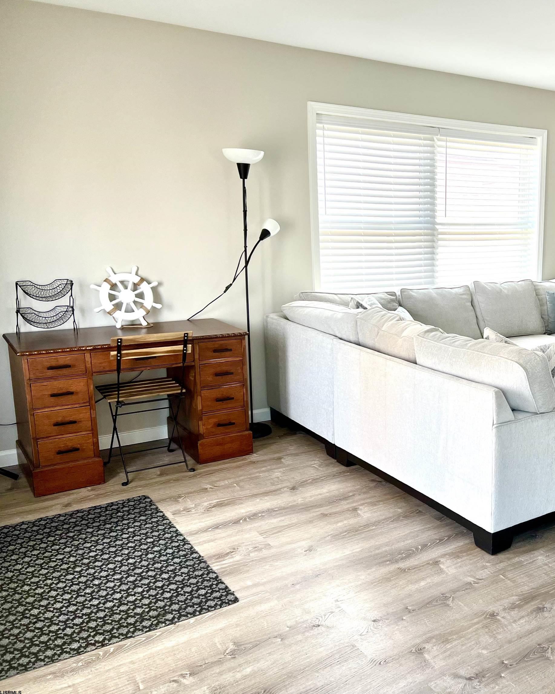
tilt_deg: -11.2
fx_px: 698
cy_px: 347
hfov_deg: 41.1
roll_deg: -1.1
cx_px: 460
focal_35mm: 34
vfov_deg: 52.8
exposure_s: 1/121
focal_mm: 5.7
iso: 80
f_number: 1.5
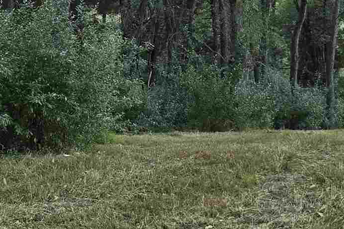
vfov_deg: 12.2
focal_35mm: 106
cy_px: -127
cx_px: -146
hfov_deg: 17.6
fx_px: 1013
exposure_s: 1/180
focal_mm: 6.3
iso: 125
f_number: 1.7
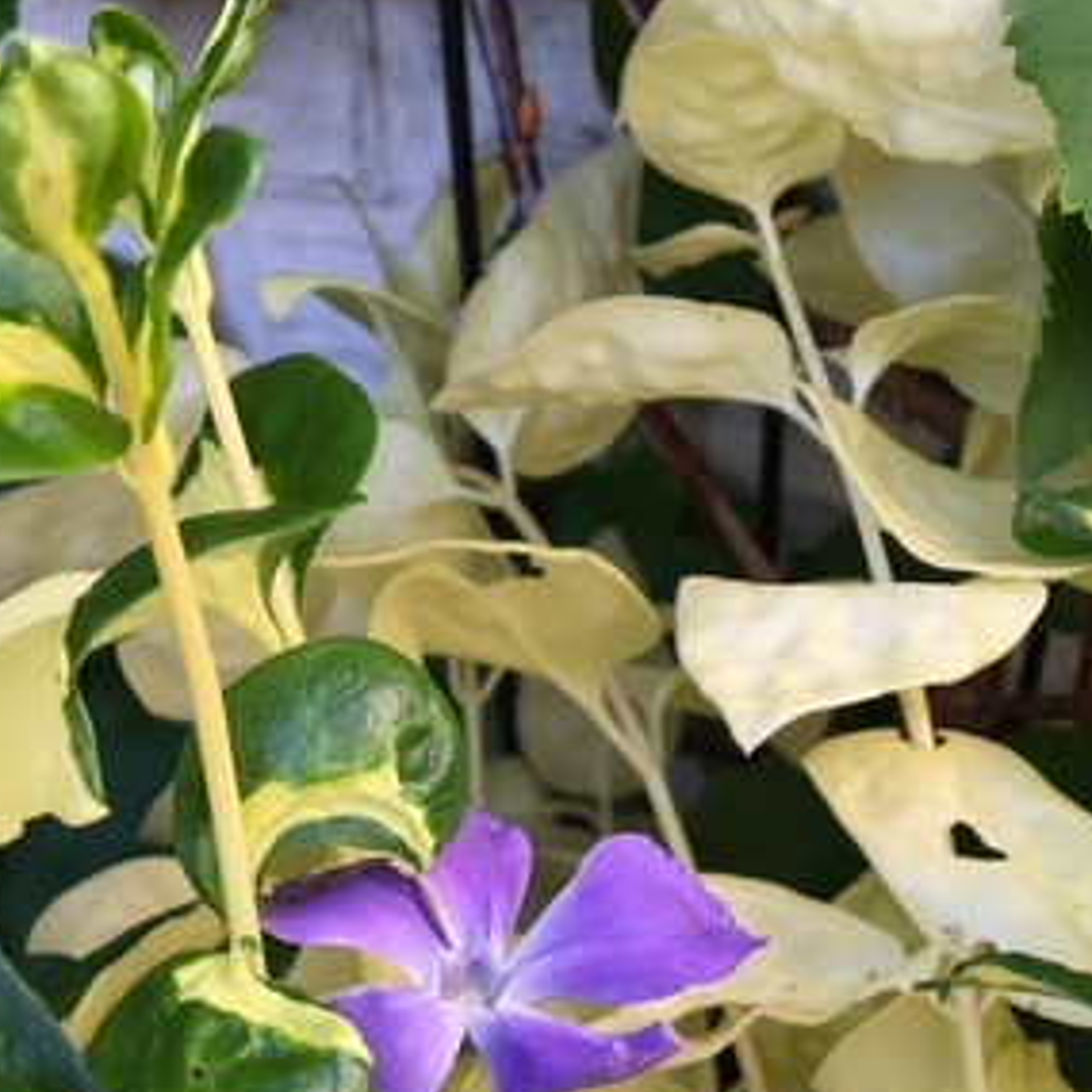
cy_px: 920
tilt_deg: -43.0
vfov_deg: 30.6
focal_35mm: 54
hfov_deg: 31.6
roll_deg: +6.5
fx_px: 1927
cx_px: 494
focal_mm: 4.15
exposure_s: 1/100
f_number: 2.2
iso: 32
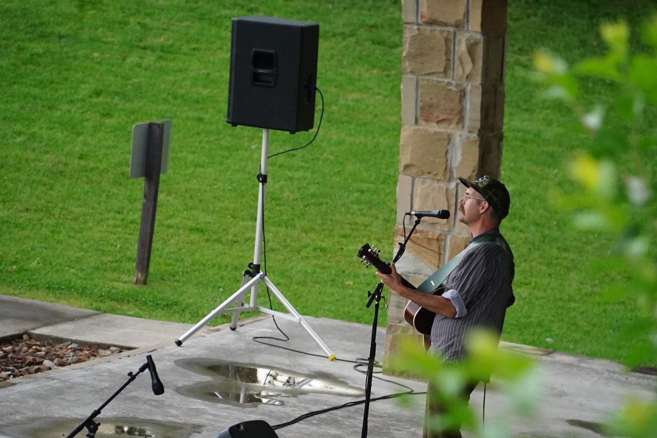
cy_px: 253
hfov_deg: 11.1
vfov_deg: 7.4
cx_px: 379
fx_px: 3375
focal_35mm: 185
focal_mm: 105
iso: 4000
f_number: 4.5
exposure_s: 1/1000
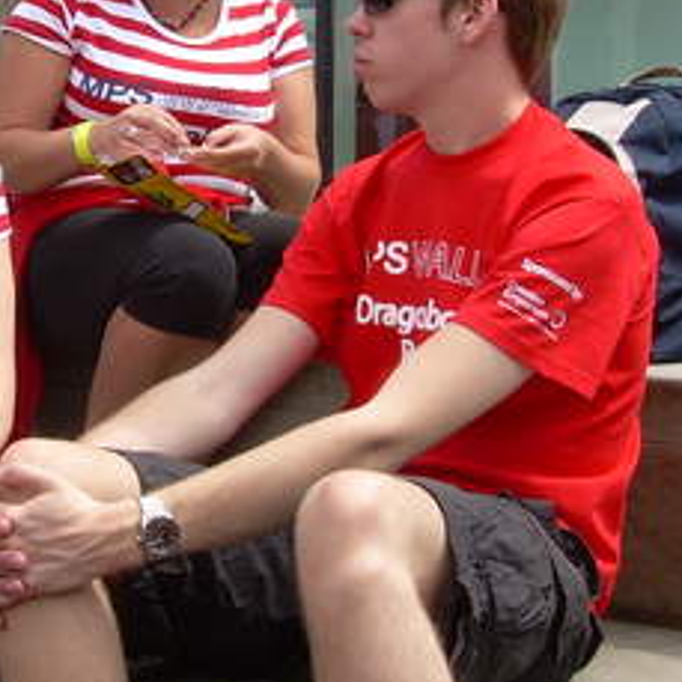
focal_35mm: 94
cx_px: 188
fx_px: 2095
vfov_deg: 18.3
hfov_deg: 18.4
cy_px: 155
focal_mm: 6.3
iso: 50
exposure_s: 1/210
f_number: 4.6
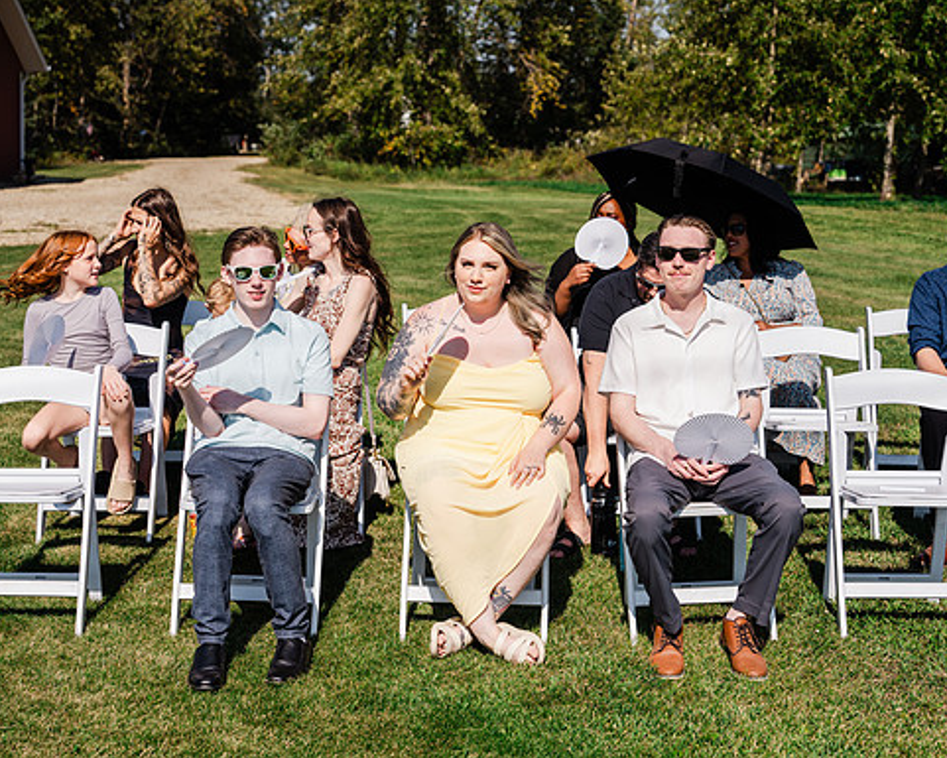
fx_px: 1654
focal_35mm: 59
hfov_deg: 31.9
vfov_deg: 25.8
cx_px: 502
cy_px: 379
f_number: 4
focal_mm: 50
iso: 125
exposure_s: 1/2000
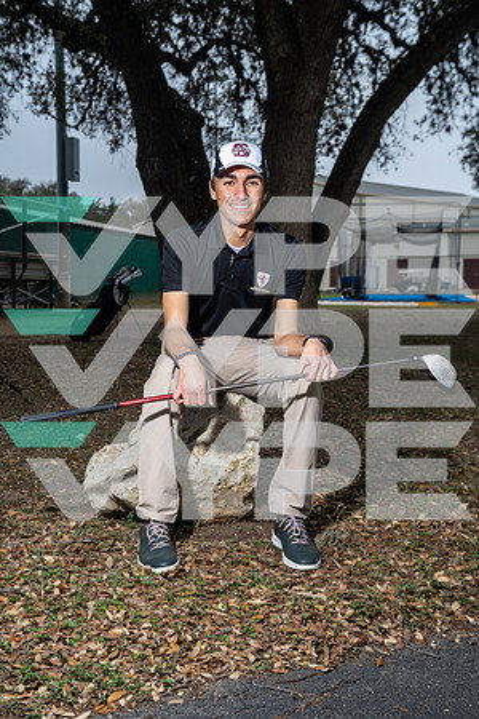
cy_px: 360
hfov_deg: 29.9
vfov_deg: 43.6
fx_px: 898
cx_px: 240
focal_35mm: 45
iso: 100
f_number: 6.3
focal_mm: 45
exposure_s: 1/125
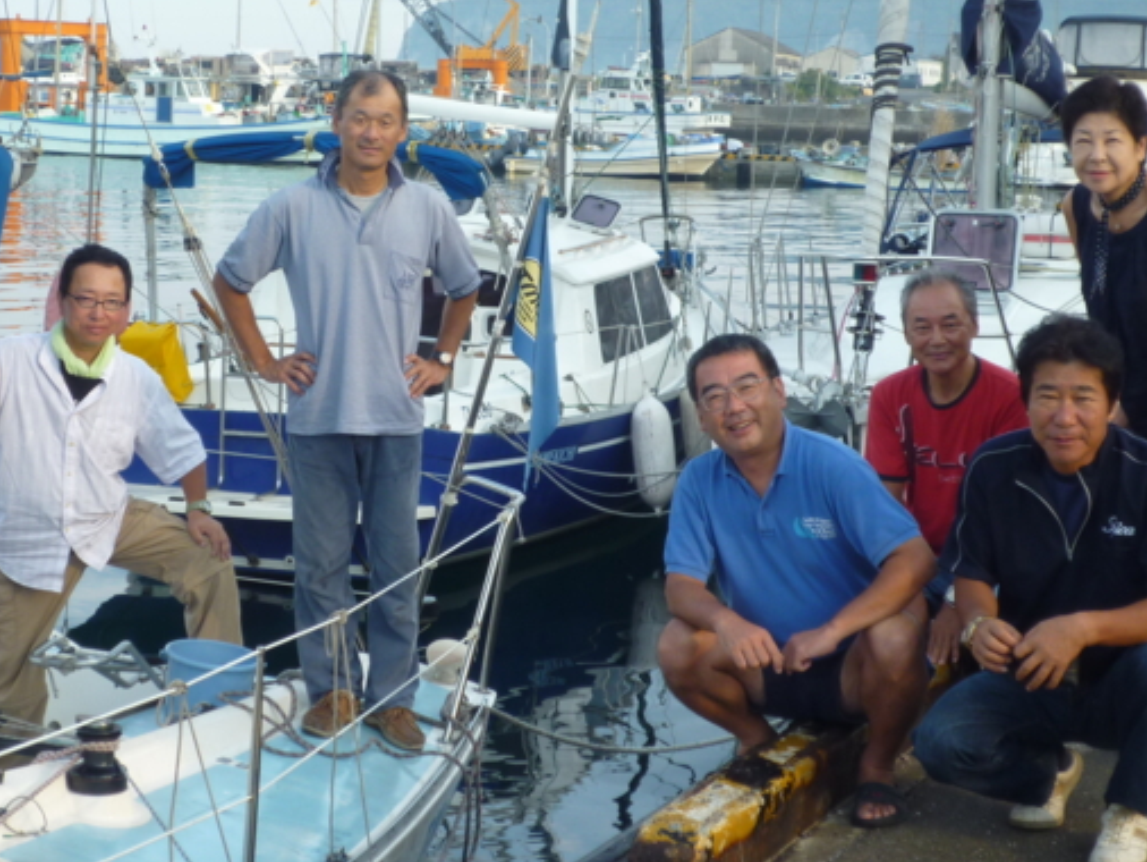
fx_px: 2619
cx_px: 619
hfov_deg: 24.7
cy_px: 379
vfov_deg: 18.7
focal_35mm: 79
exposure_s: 1/125
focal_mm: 8.8
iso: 80
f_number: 4.3
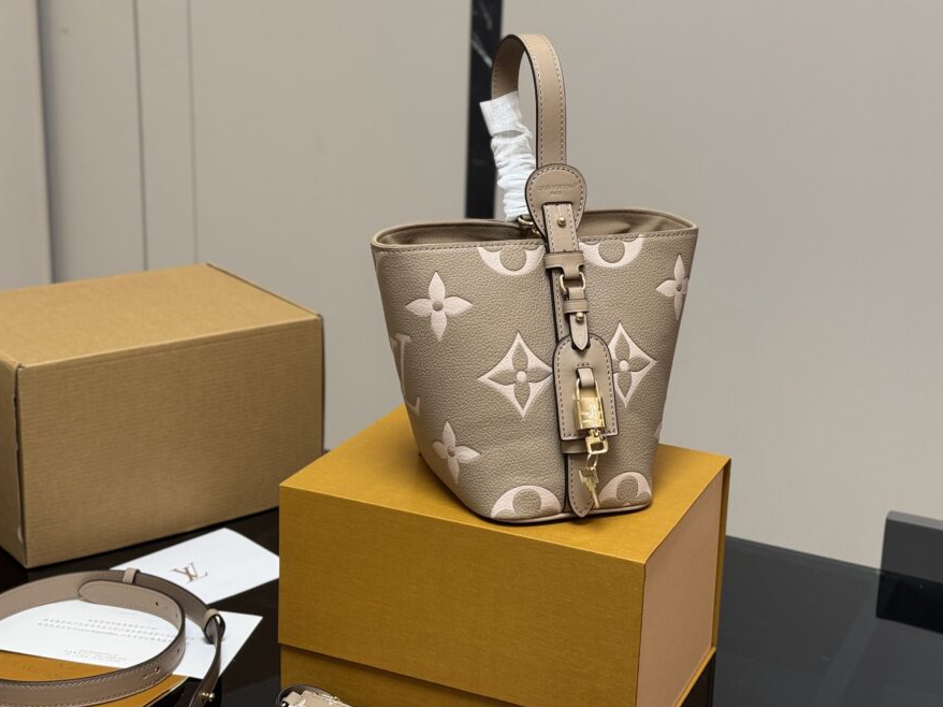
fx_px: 1525
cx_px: 520
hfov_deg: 34.3
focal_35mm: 56
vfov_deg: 26.1
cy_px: 309
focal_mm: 6.76
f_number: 1.78
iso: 100
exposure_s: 1/62
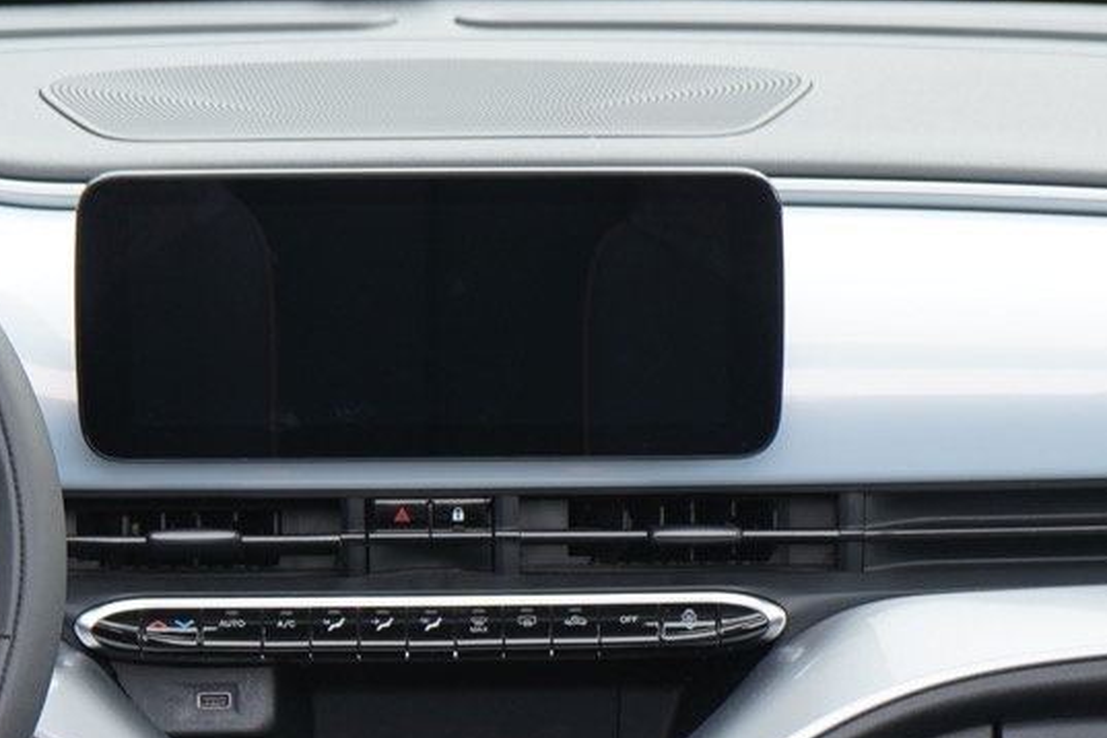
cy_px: 829
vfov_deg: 6.3
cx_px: 528
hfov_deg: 9.4
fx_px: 6703
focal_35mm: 218
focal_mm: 61
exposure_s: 1/80
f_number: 5.6
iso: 100
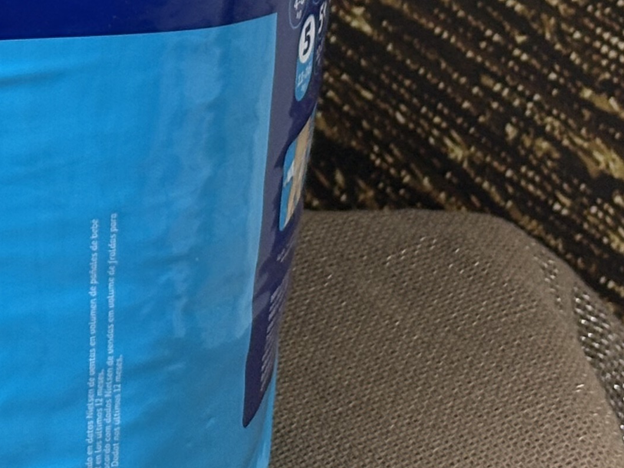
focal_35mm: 198
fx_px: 3569
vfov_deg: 7.4
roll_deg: +5.6
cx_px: -422
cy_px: -146
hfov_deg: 9.6
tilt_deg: -20.4
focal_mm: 5.96
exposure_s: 1/100
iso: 40
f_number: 1.6
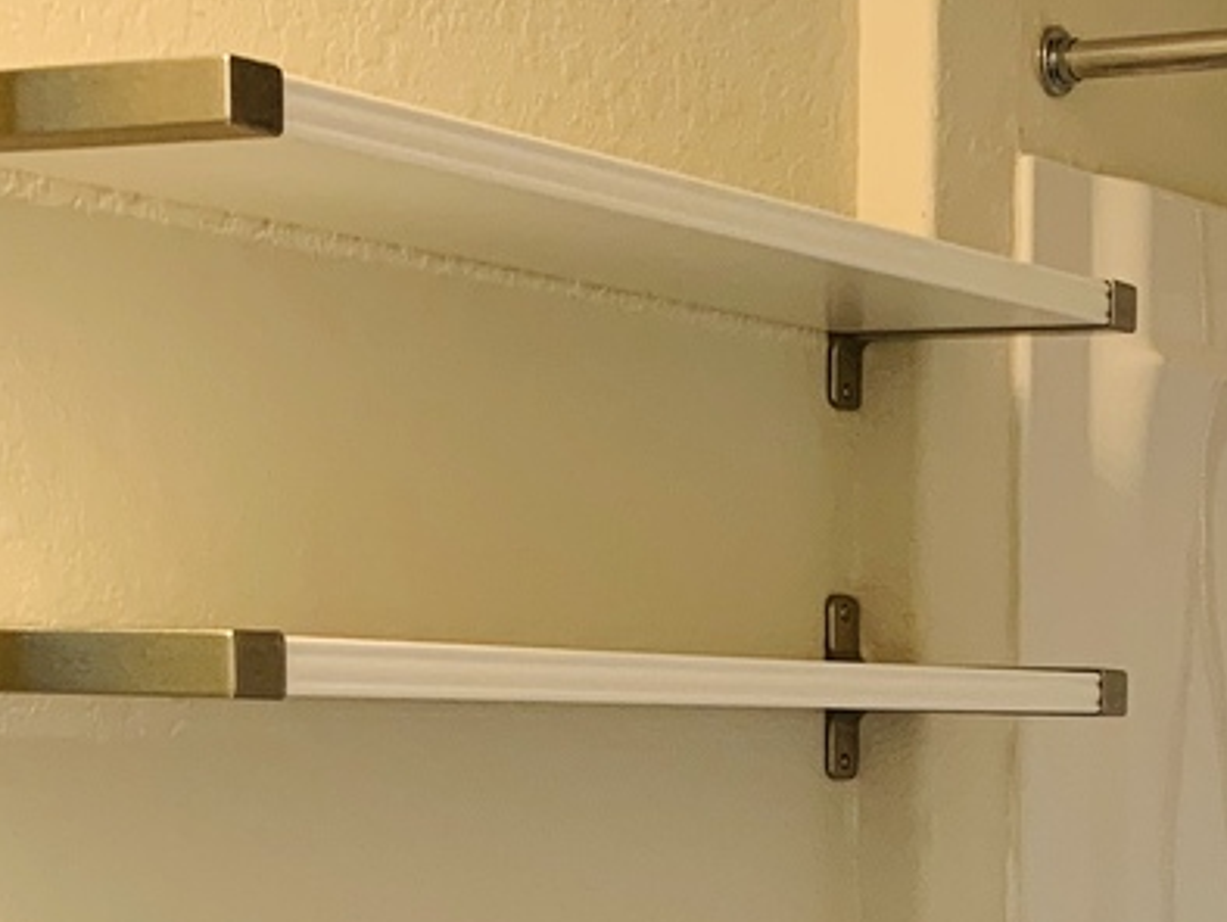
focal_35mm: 95
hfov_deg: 19.9
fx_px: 3369
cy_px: 1156
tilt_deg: -7.4
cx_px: 1258
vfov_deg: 15.0
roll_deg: -2.3
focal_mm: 4.25
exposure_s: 1/60
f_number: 1.8
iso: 160
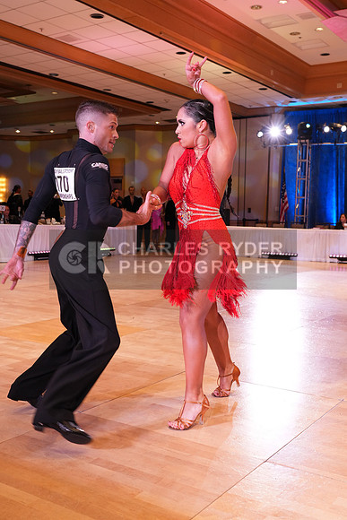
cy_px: 260
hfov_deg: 34.2
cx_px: 174
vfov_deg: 49.5
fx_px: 563
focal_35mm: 39
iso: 2000
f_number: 5.6
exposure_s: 1/200
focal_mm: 39
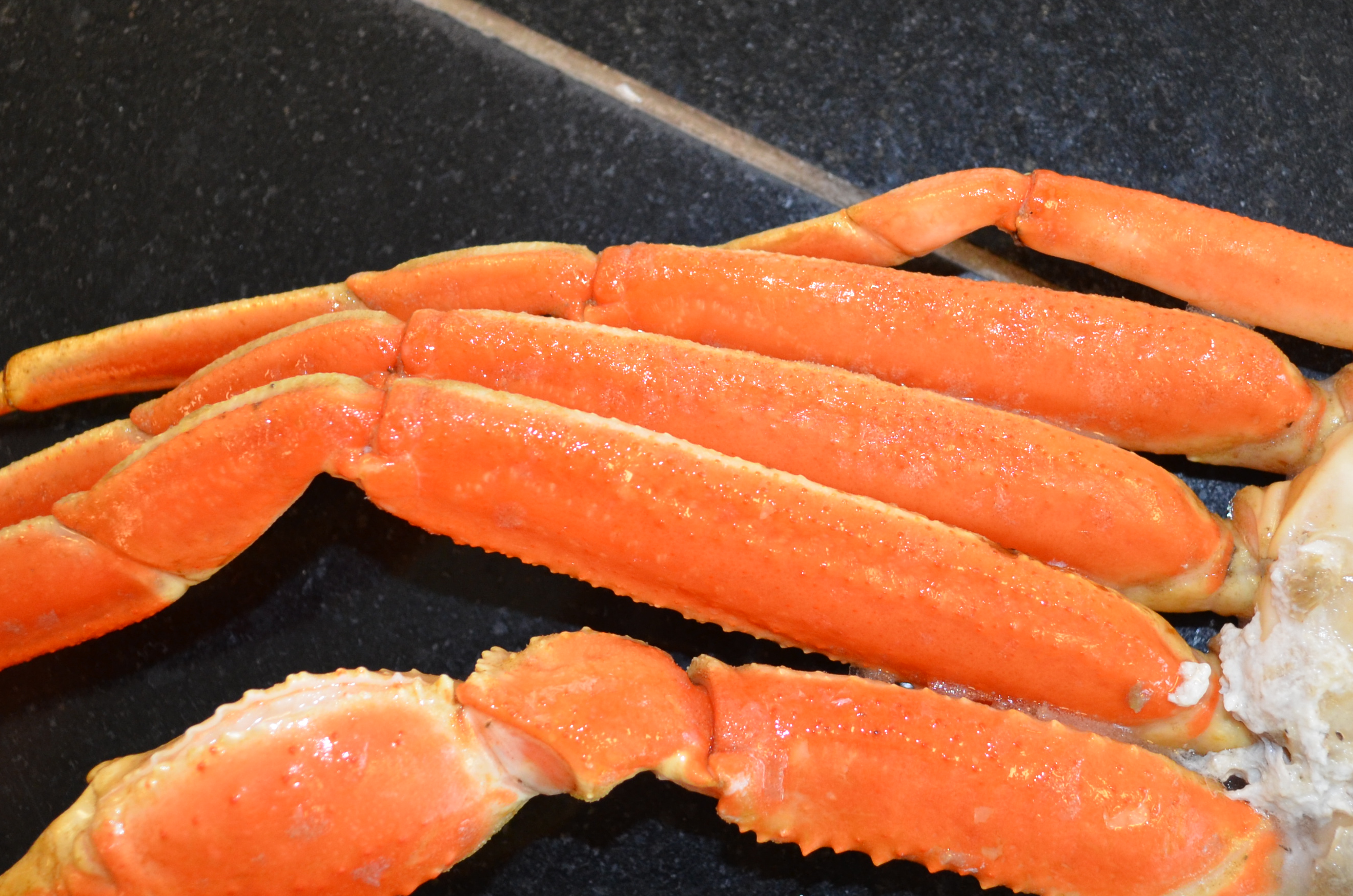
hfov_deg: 35.7
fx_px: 2100
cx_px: 742
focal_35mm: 56
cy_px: 405
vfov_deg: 24.1
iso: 640
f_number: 3.8
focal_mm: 20
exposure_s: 1/60
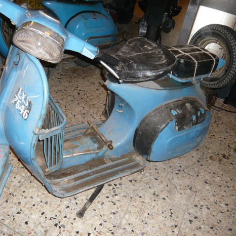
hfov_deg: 48.2
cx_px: 97
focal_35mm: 34
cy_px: 117
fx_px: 262
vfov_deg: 48.5
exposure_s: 1/30
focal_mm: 4.6
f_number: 2.8
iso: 200
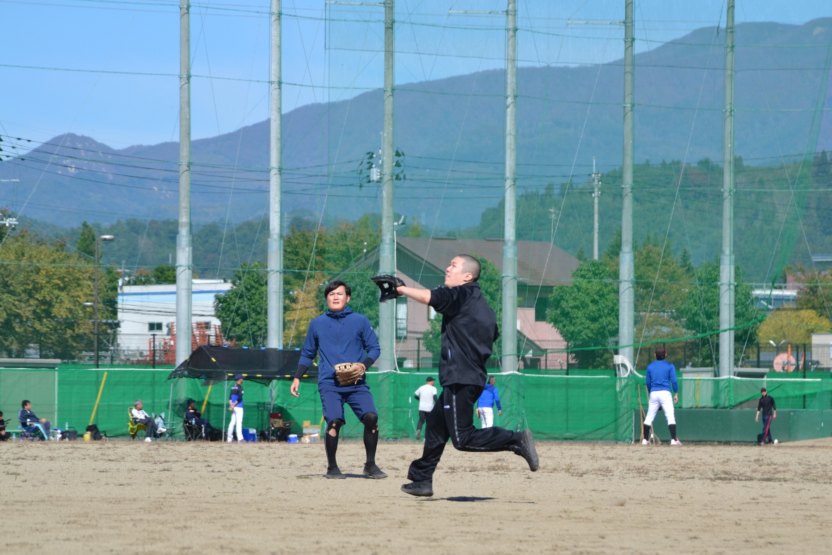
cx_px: 416
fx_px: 4229
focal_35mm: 183
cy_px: 278
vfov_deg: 7.5
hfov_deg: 11.2
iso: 400
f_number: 6.3
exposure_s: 1/1600
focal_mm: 122
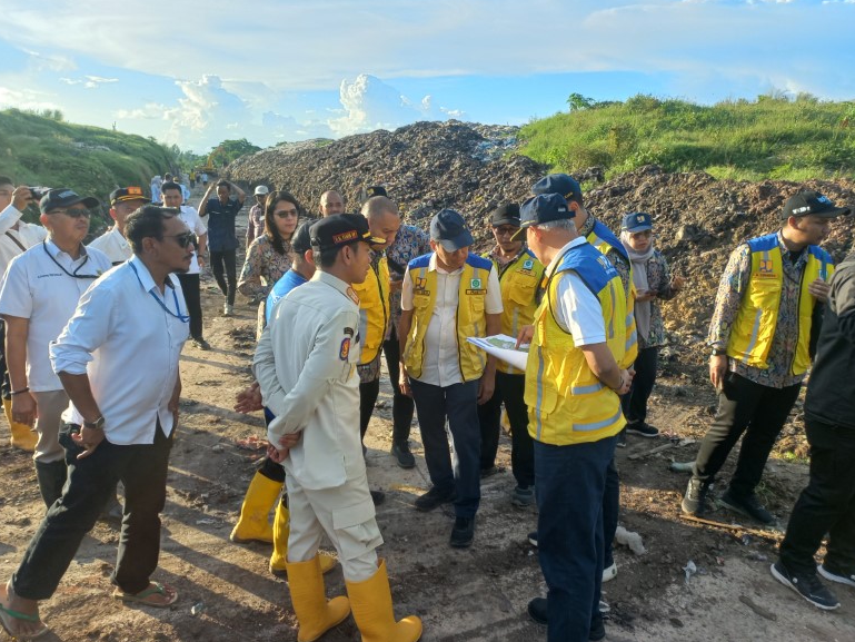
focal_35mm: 26
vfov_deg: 53.1
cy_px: 312
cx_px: 421
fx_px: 642
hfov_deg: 67.3
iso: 25
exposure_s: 1/191
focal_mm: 4.6
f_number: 1.8
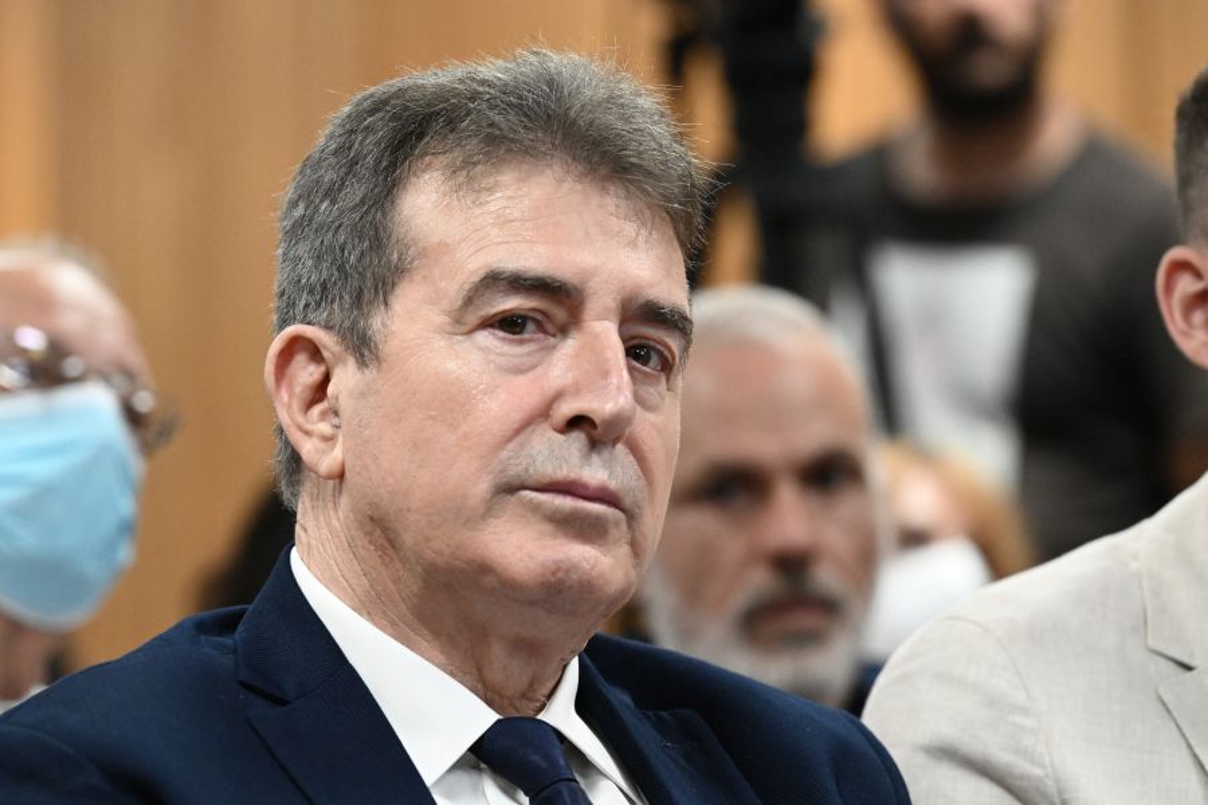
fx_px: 6711
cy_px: 402
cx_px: 604
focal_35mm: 200
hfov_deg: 10.3
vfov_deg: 6.9
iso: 8000
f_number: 5
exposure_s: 1/400
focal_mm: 200
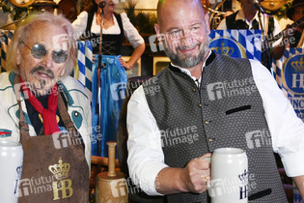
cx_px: 148
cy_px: 113
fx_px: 532
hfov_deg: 31.9
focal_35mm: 63
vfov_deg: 21.6
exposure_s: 1/200
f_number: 5.6
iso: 3200
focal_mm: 44
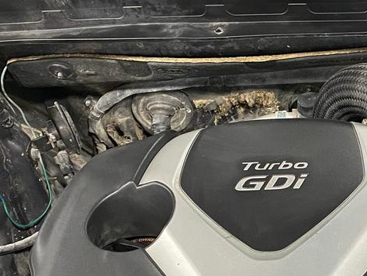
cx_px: 381
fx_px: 753
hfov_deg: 25.8
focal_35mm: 71
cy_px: 340
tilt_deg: -52.8
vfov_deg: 19.4
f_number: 1.8
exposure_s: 1/60
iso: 500
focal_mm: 4.25
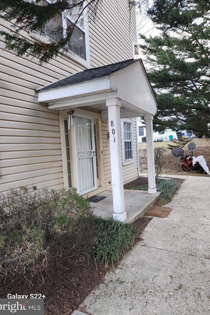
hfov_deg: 53.1
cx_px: 111
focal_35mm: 24
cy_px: 157
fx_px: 210
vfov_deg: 73.7
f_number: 1.8
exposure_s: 1/180
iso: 125
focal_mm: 5.4
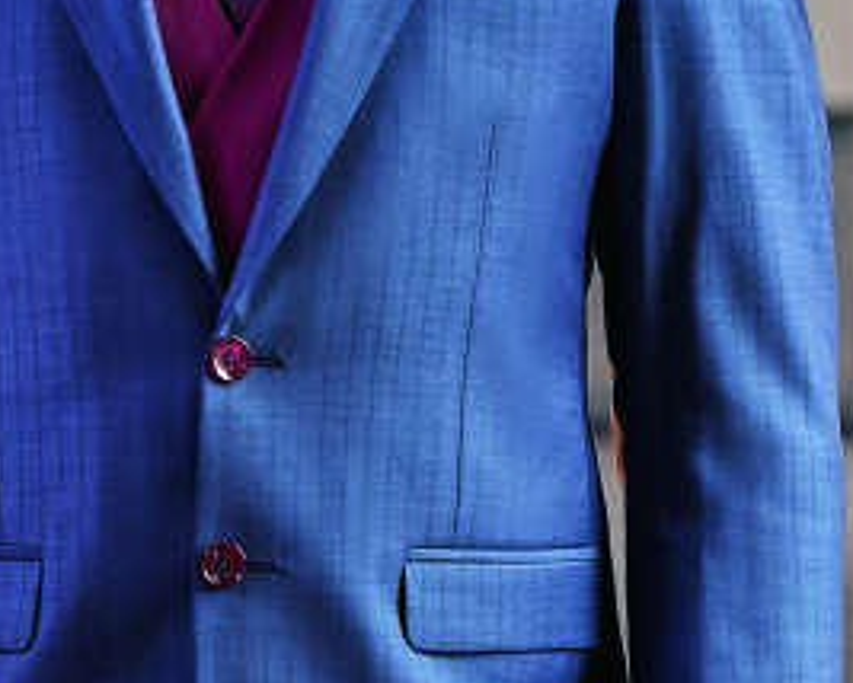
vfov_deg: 2.6
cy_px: 67
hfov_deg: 3.2
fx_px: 15310
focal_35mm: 606
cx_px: 1128
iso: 800
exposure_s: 1/60
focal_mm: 115
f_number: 5
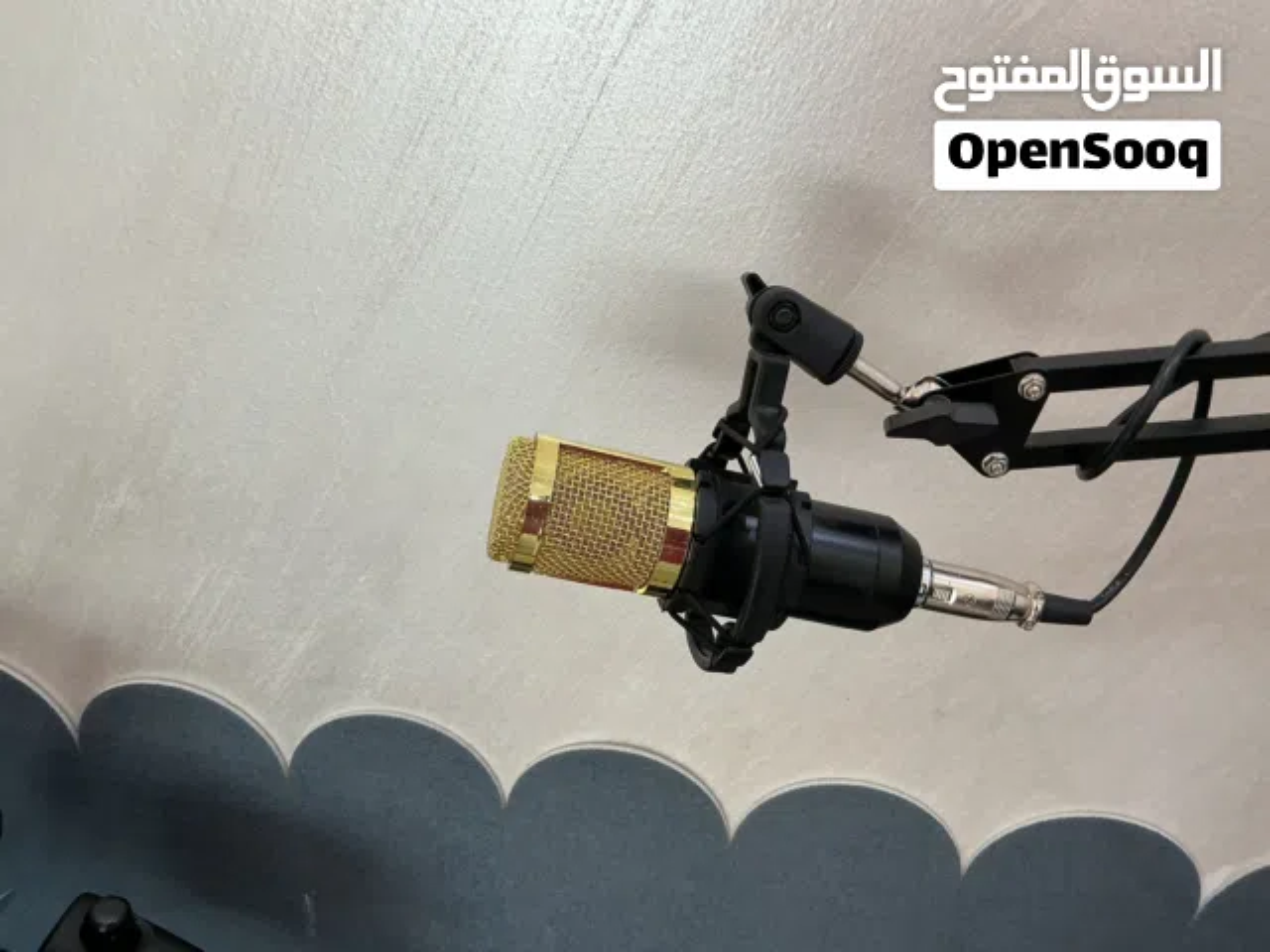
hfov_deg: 61.7
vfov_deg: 48.2
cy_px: 476
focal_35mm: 29
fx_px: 1064
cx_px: 635
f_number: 1.8
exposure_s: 1/50
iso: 64
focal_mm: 3
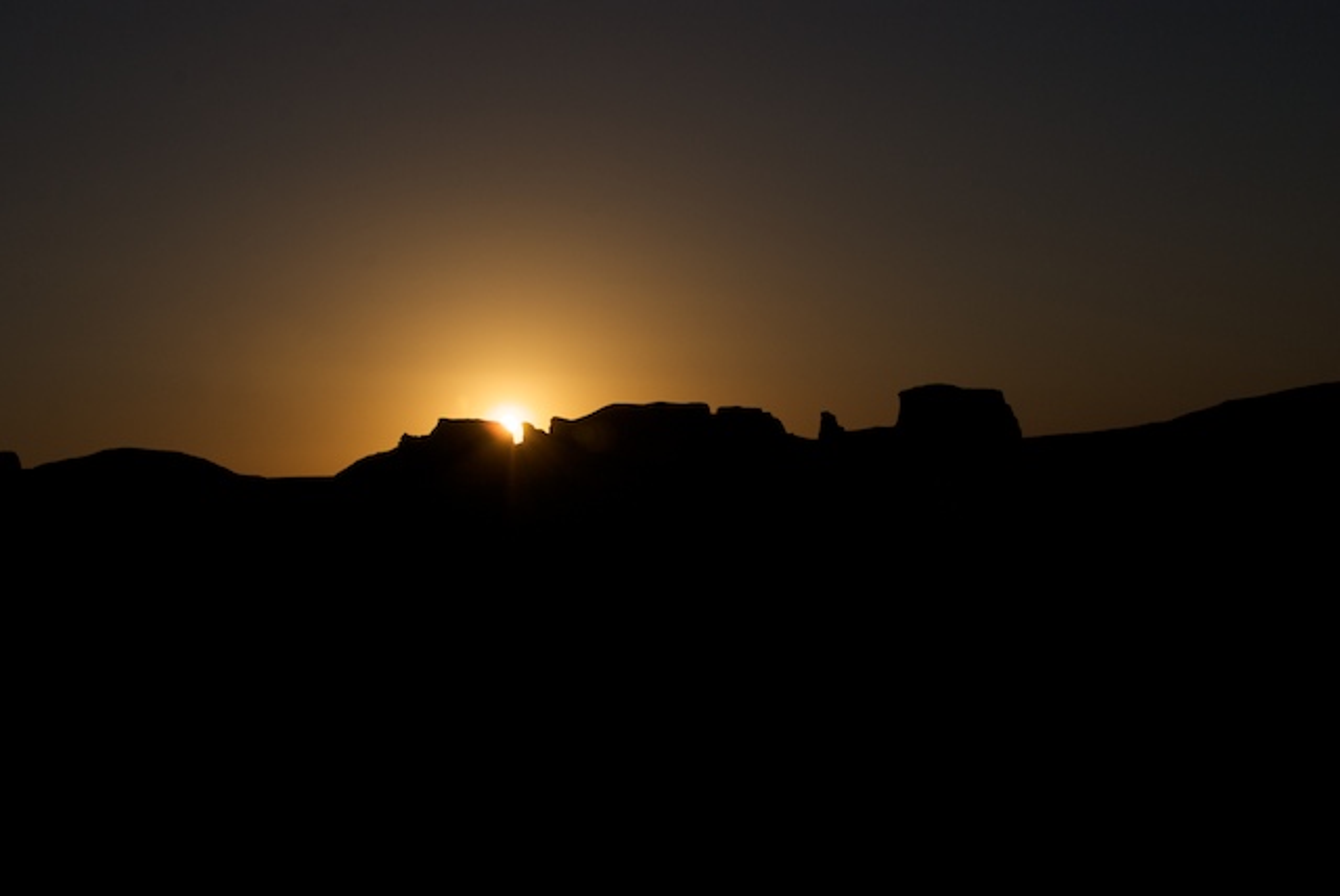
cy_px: 448
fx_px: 1453
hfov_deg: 49.5
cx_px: 670
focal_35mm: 39
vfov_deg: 34.3
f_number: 13
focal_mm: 26
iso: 200
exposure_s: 1/1250
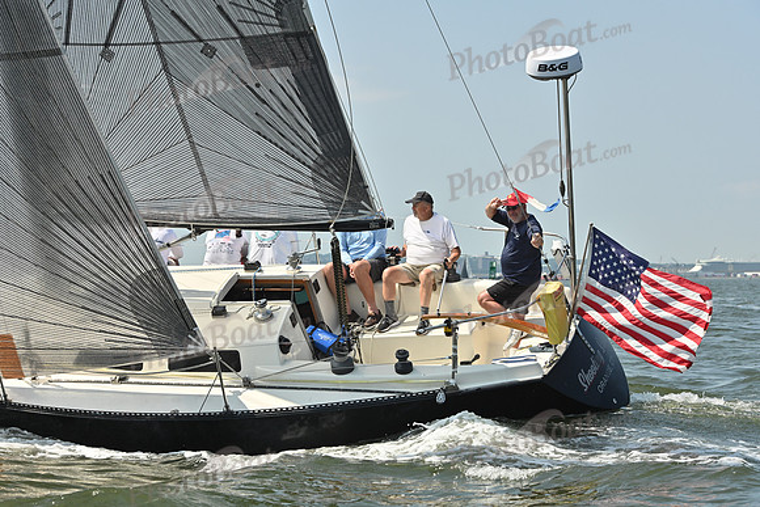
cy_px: 254
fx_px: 2069
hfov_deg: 20.8
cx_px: 380
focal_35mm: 98
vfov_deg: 14.0
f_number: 8
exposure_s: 1/1250
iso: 320
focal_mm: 98
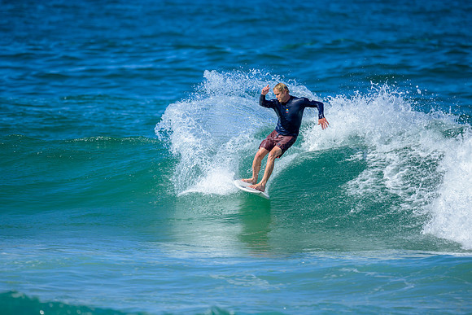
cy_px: 158
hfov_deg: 2.6
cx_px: 236
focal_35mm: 800
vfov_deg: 1.7
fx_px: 10491
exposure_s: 1/2500
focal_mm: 800
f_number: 6.3
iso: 450
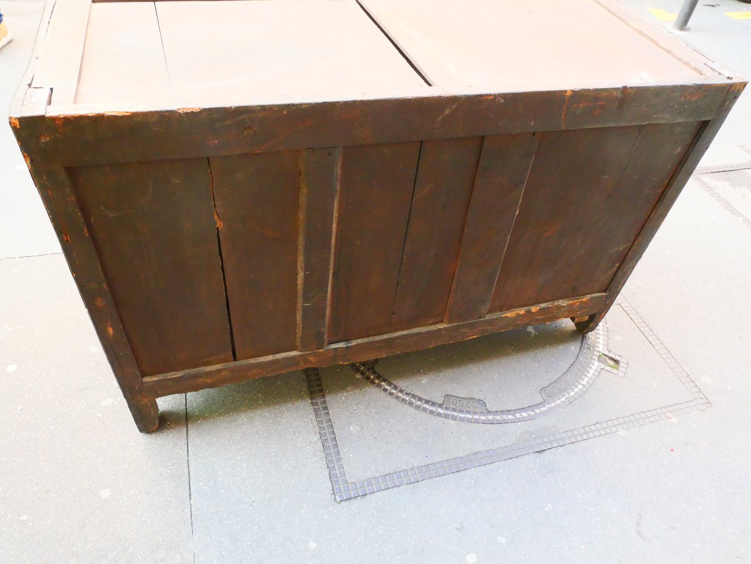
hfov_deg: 71.6
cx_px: 376
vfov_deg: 56.8
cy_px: 282
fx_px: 521
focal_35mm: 24
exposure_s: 1/60
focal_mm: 12
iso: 3200
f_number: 9
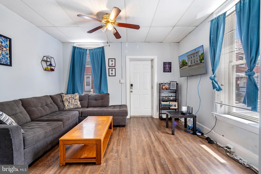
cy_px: 87
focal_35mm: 17
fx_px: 123
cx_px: 130
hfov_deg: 93.3
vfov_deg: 70.4
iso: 640
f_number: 8
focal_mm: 17
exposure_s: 1/4
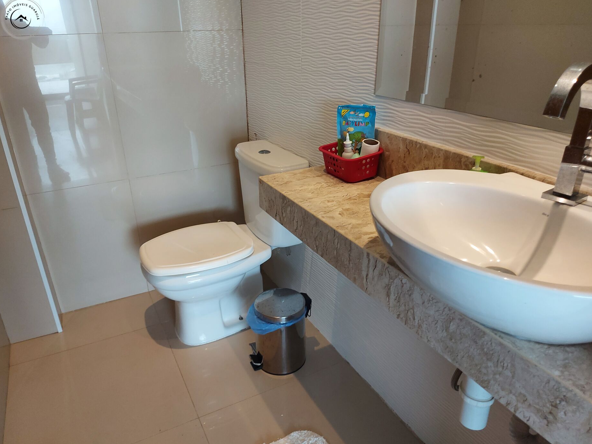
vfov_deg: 54.9
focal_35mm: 25
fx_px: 428
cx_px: 286
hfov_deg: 69.4
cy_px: 226
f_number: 1.8
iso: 125
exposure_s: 1/60
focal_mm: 5.23
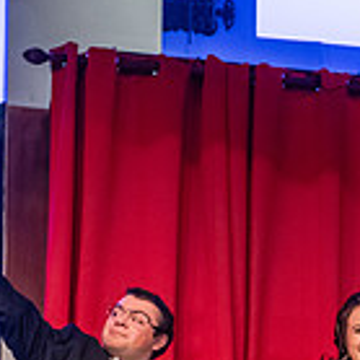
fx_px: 2589
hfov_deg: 7.9
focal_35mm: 220
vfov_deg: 7.8
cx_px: 448
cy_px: 486
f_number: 3.2
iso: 2500
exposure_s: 1/200
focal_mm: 62
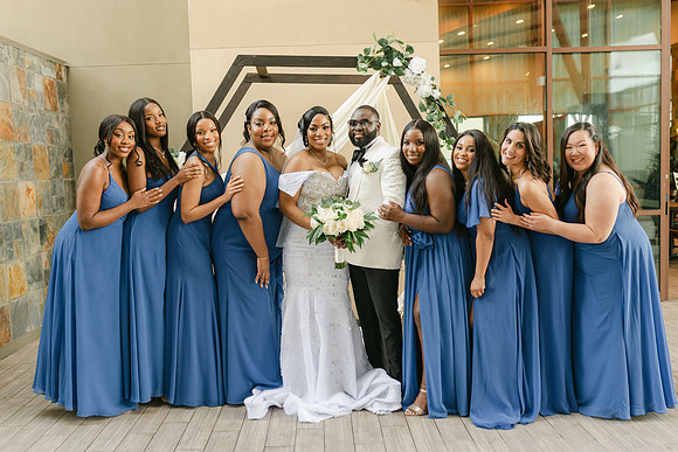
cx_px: 335
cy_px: 226
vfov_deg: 37.1
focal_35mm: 36
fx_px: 674
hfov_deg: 53.4
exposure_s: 1/125
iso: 320
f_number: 2.8
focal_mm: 35
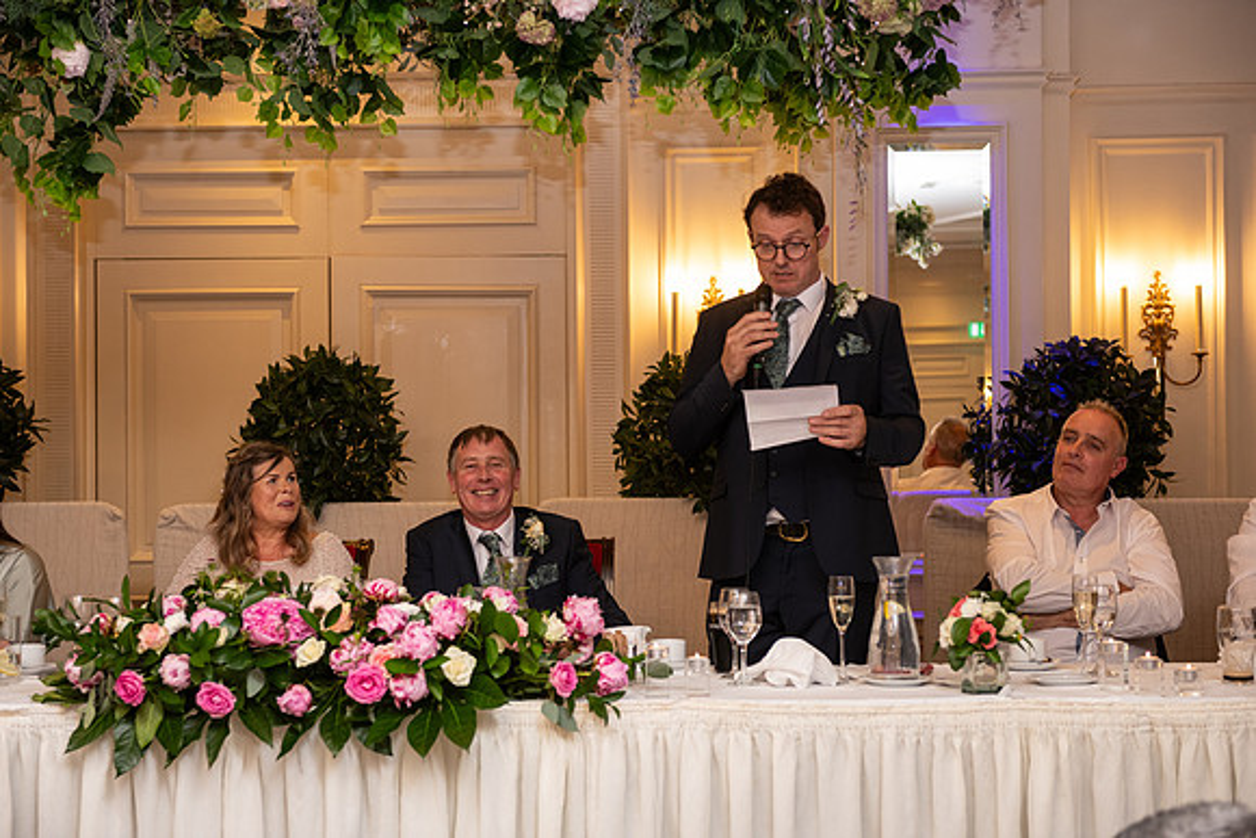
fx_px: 2024
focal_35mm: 58
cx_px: 628
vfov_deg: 23.4
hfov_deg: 34.5
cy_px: 419
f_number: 3.5
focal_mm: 58
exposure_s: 1/160
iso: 640
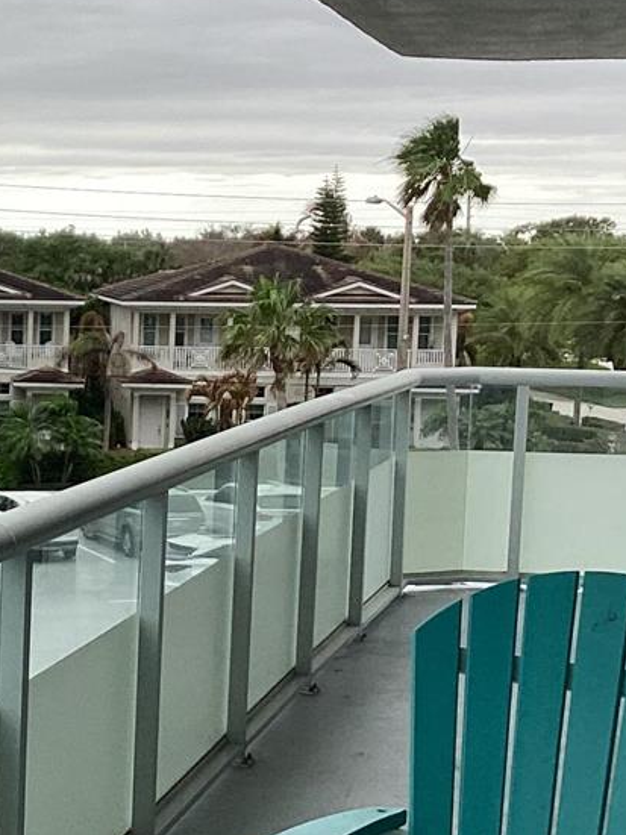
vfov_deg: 21.7
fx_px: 2171
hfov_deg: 15.2
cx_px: -300
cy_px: 500
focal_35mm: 90
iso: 25
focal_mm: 3.3
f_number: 2.4
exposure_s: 1/275
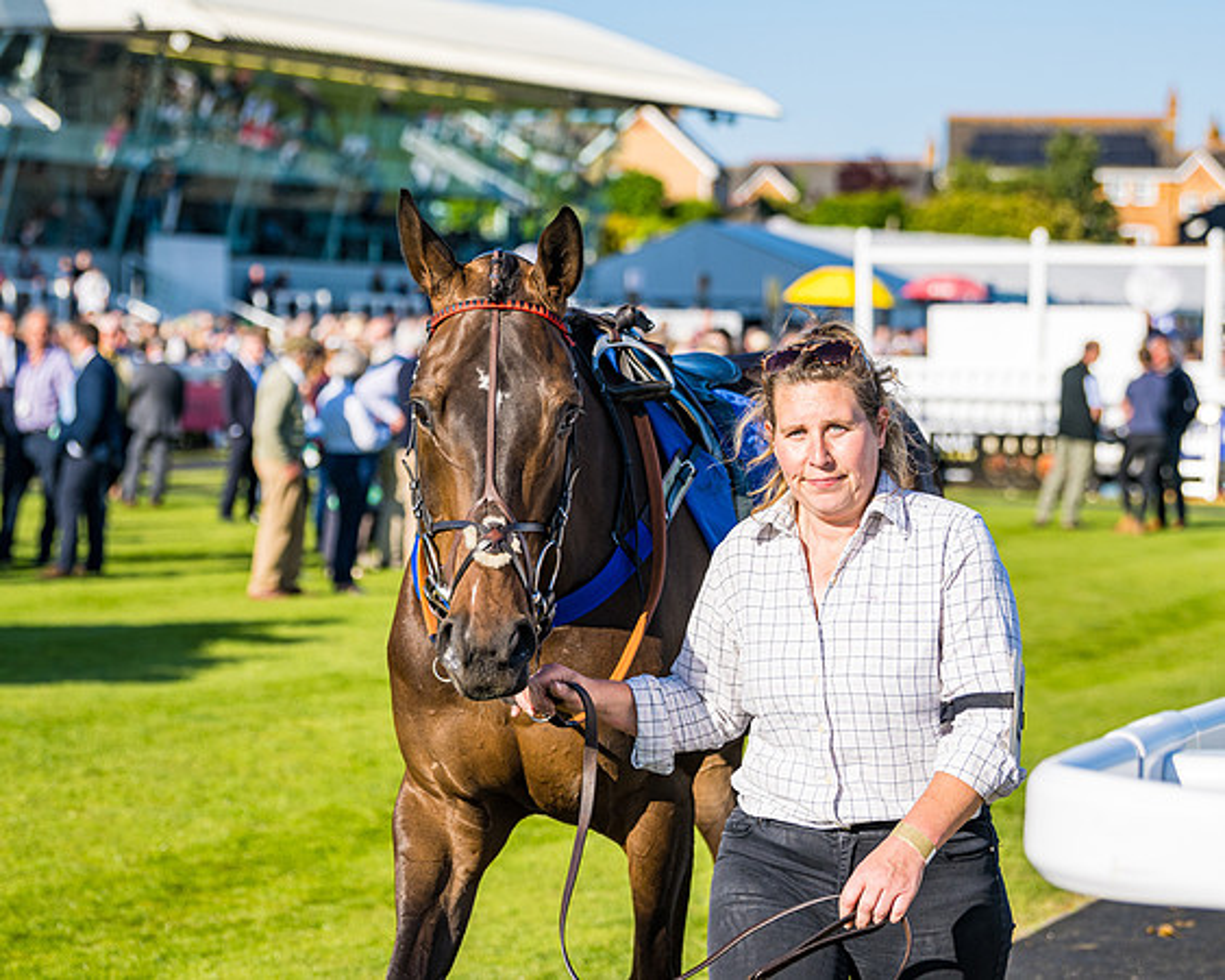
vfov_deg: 14.2
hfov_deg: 17.7
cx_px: 669
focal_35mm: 108
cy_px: 485
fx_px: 3932
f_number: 4
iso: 200
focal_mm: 86
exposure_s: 1/2000
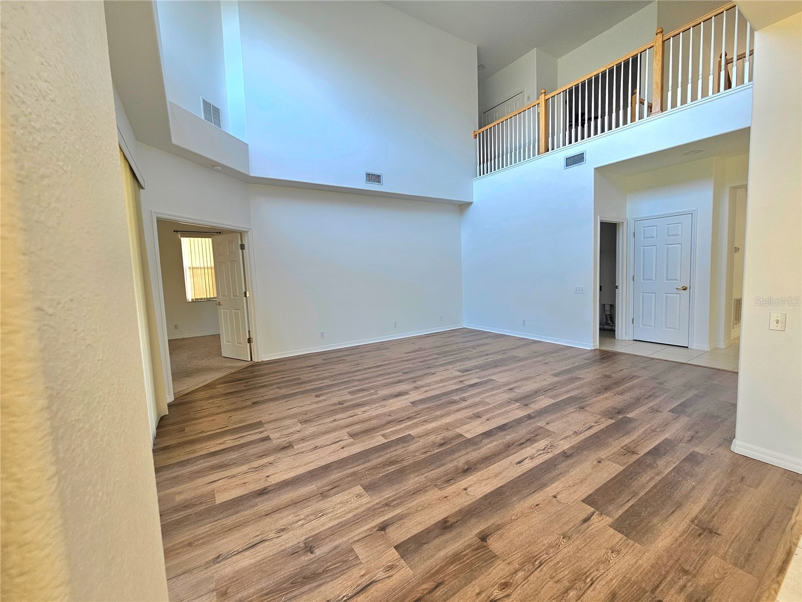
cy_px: 301
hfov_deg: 106.2
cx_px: 401
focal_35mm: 13
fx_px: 301
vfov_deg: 89.9
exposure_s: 1/120
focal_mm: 2.2
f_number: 2.2
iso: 80
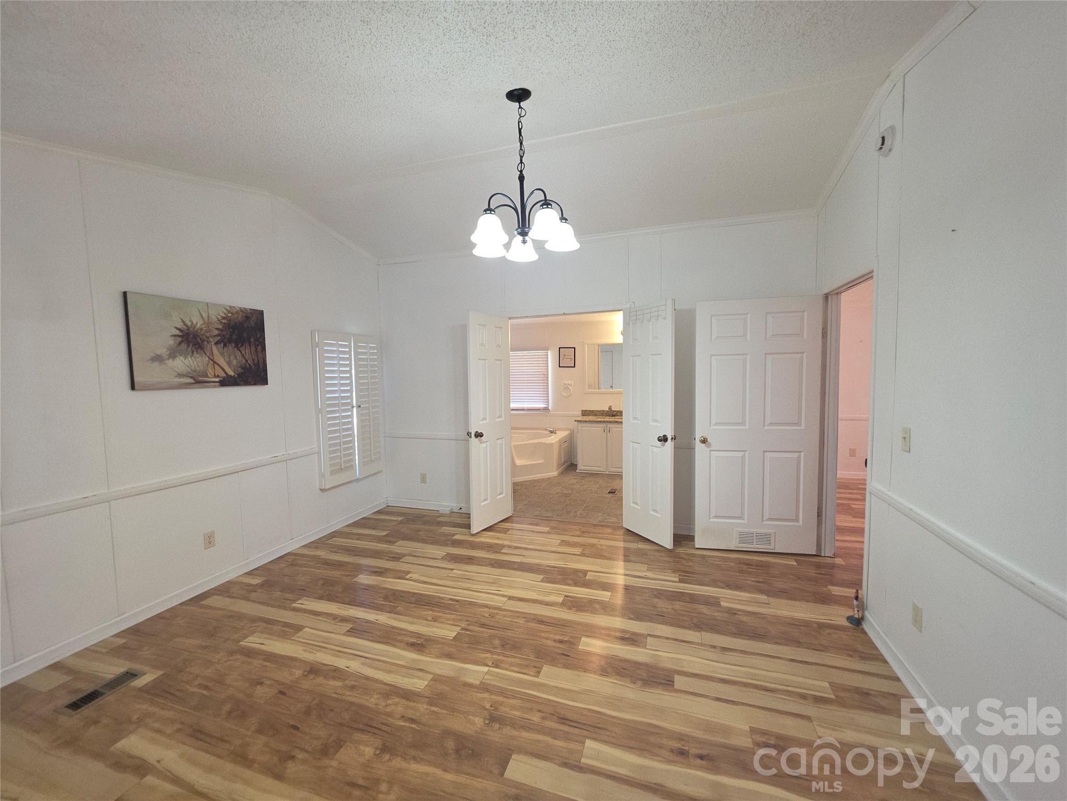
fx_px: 401
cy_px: 400
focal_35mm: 13
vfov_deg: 89.9
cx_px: 534
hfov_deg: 106.2
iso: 100
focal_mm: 2.2
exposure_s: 1/60
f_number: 1.9
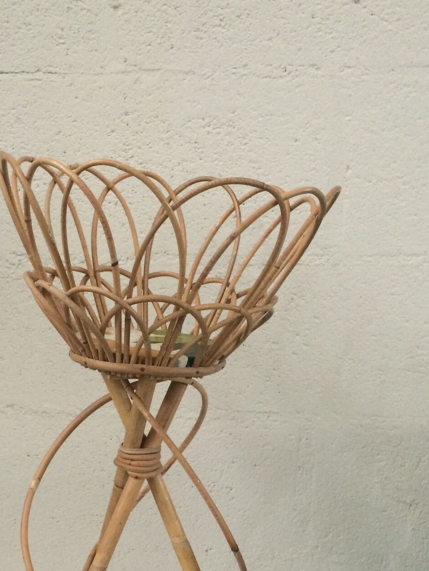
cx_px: 138
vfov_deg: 40.0
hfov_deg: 31.2
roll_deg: -1.3
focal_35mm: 46
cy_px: 432
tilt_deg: -22.5
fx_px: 760
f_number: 2.2
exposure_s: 1/33
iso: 200
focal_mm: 4.15
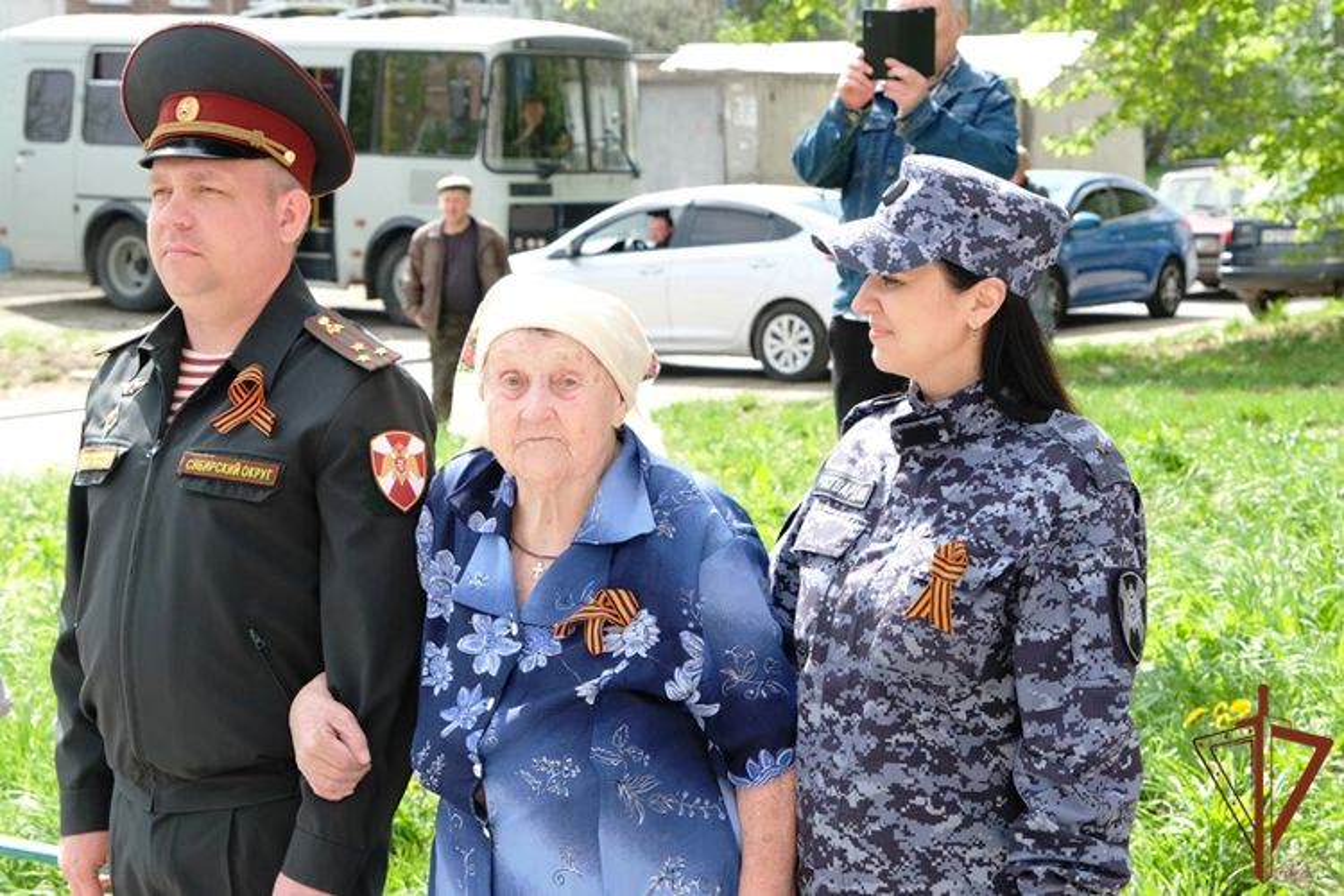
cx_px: 672
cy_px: 448
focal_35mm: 59
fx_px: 2202
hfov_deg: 33.9
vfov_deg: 23.0
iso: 160
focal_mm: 39.3
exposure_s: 1/170
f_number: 5.6
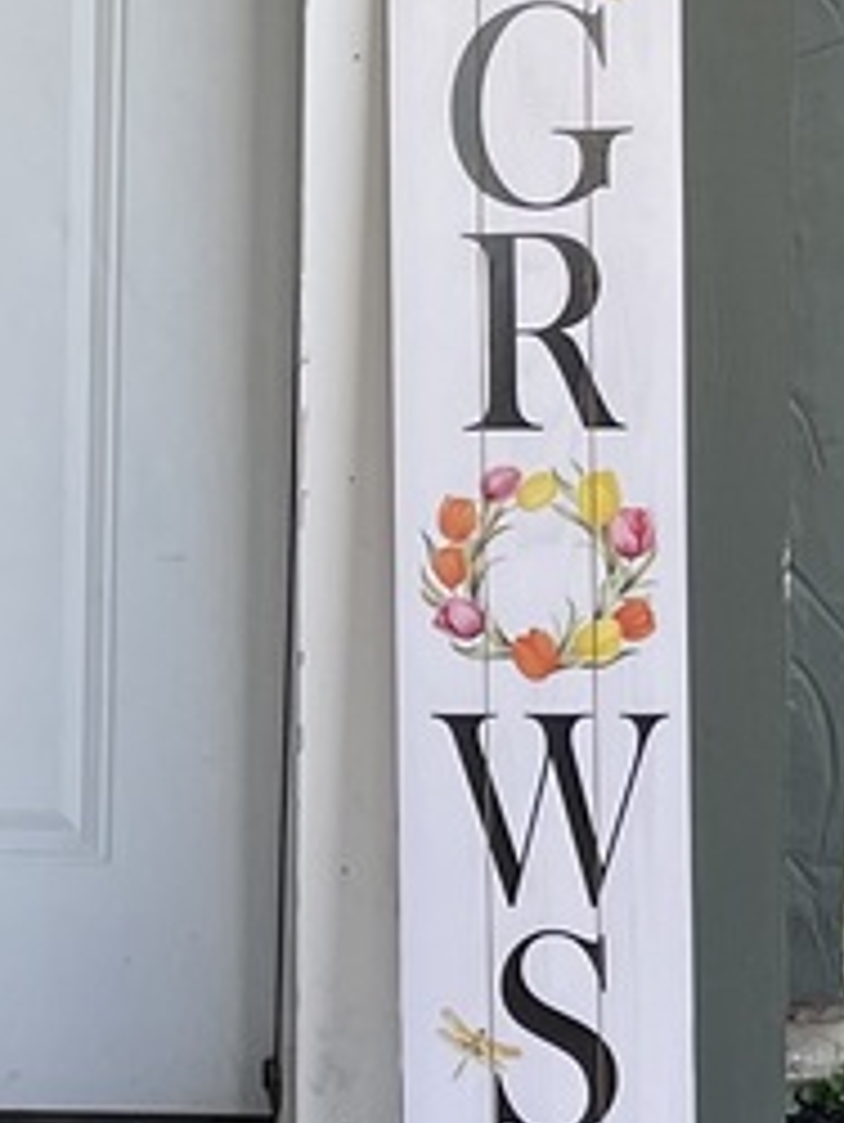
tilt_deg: -7.0
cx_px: 4
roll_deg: -0.3
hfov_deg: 10.2
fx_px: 4673
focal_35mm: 144
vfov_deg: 13.7
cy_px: 346
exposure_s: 1/402
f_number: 1.6
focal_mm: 5.1
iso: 32
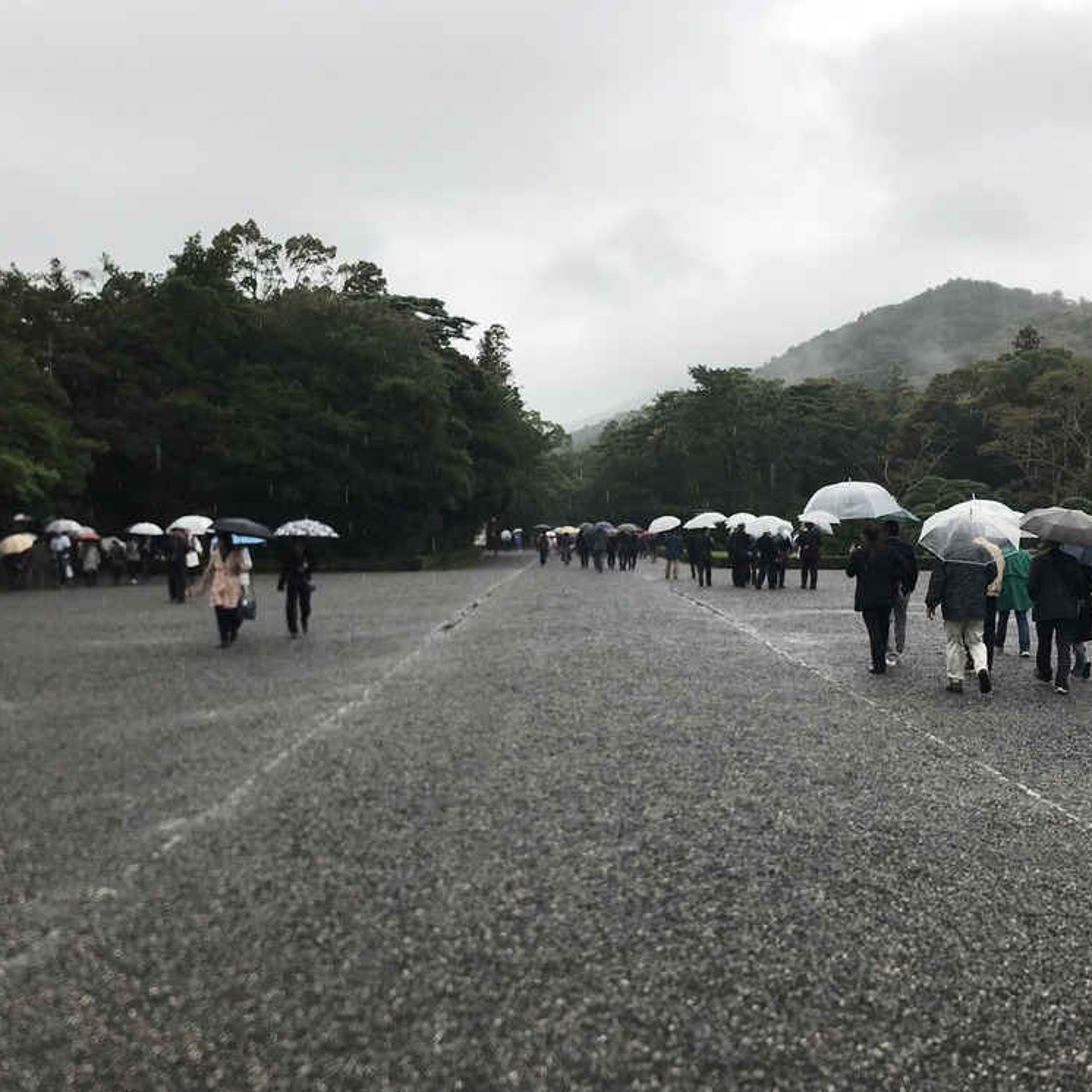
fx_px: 1213
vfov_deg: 48.5
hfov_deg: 48.3
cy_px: 550
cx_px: 619
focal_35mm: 34
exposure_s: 1/488
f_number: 1.8
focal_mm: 3.99
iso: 20
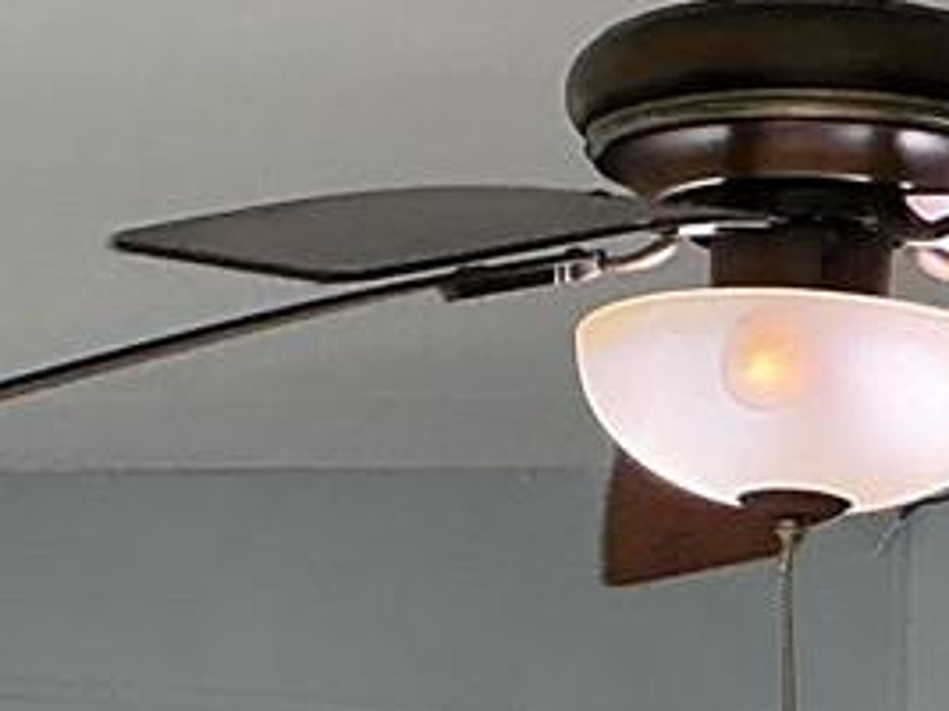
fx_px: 4768
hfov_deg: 11.4
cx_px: 537
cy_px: 1244
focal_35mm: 174
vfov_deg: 8.2
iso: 32
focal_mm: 3
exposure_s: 1/120
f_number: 1.8
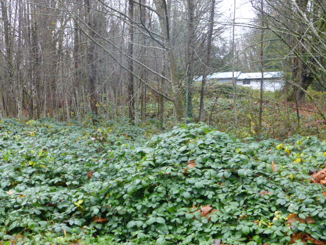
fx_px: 509
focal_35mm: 54
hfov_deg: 35.5
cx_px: 163
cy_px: 122
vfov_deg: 27.0
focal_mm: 9.7
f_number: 4.6
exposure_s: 1/60
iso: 400
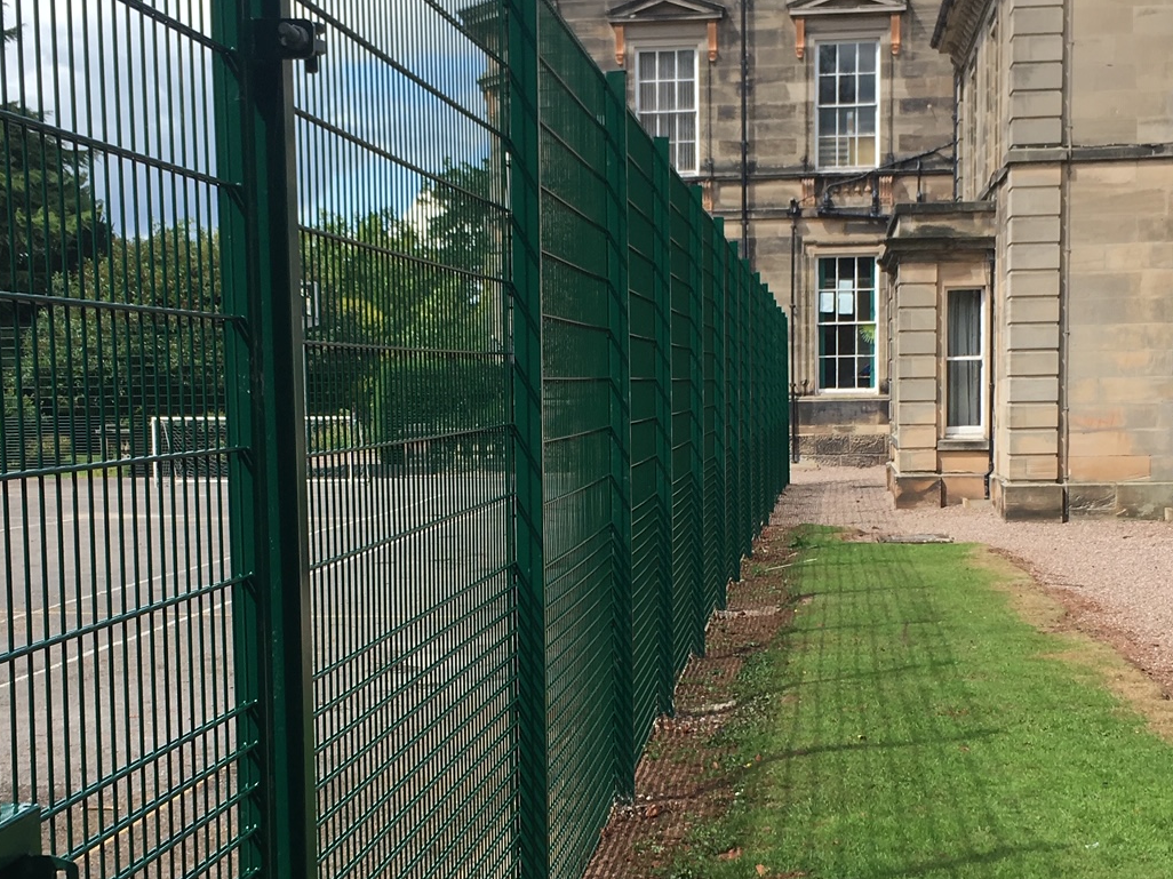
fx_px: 1931
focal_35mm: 57
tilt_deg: -7.5
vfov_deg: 25.5
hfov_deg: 33.8
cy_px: 576
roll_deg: +0.6
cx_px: 623
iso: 25
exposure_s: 1/793
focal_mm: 4.15
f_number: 2.2
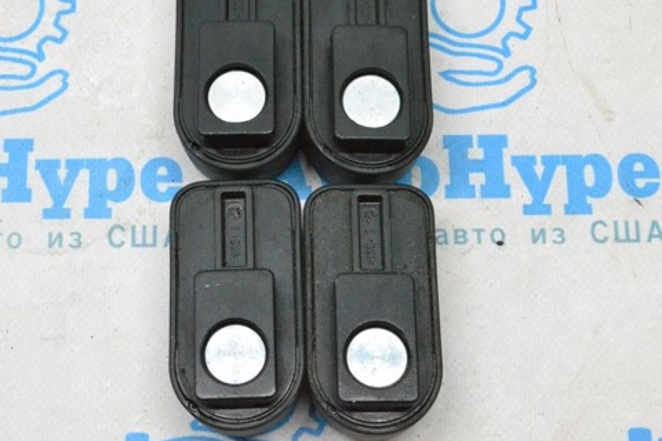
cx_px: 270
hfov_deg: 28.0
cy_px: 156
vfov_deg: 18.9
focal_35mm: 72
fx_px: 1324
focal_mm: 36
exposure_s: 1/160
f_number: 11
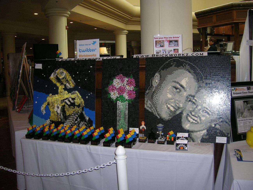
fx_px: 248
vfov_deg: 41.8
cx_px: 126
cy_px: 95
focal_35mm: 34
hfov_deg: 54.0
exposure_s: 1/60.1
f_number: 2.9
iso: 59
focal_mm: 5.7
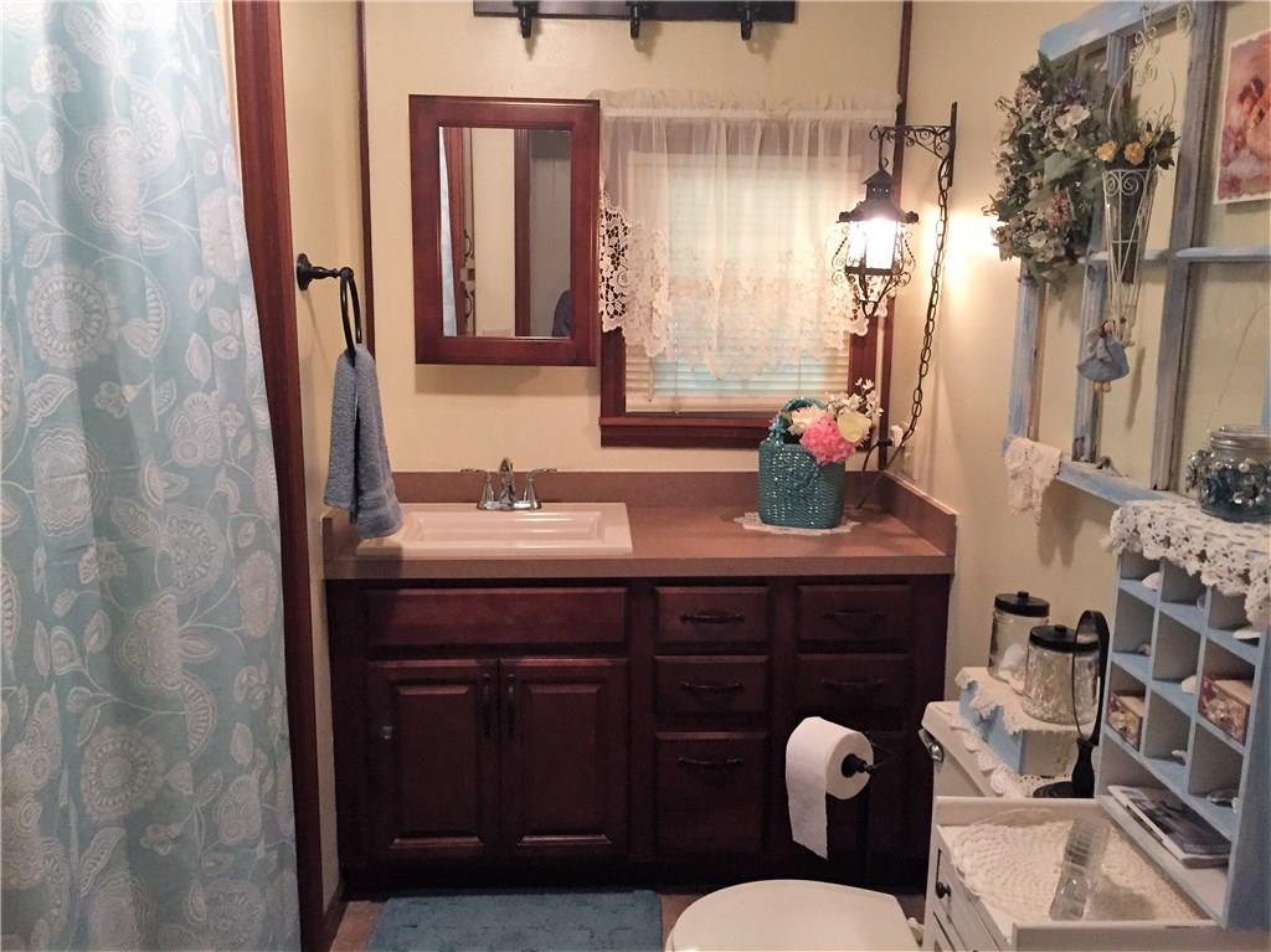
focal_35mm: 29
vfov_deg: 48.2
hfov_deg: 61.7
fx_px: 1064
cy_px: 476
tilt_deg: -11.5
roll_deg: -0.3
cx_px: 636
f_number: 2.2
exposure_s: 1/15
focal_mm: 4.15
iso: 250
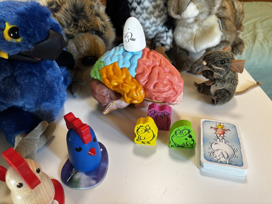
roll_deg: +1.1
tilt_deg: -36.8
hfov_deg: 67.3
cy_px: 102
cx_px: 136
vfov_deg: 53.1
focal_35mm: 26
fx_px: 204
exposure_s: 1/100
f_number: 1.6
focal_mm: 5.96
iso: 125
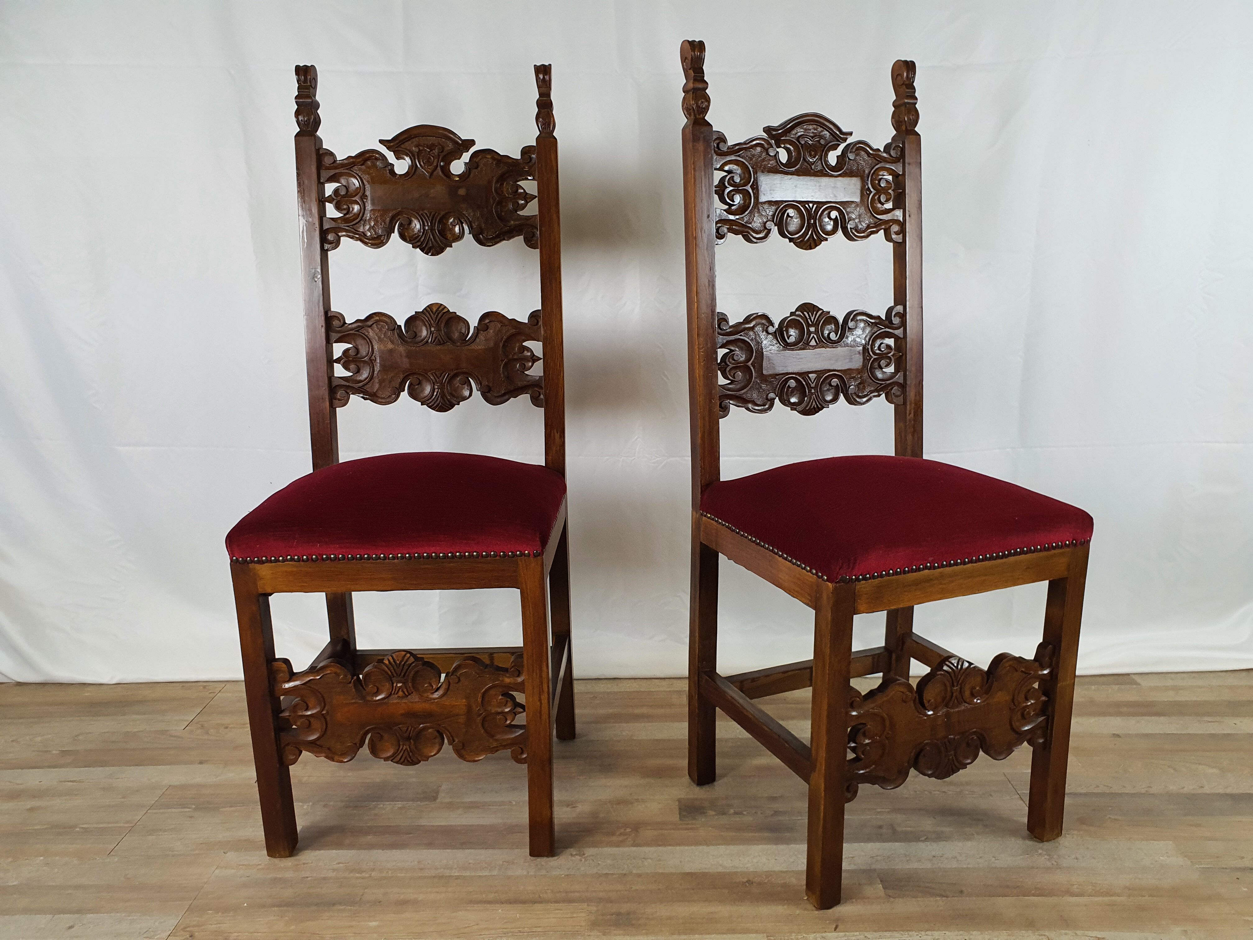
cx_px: 626
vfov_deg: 53.1
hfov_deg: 67.3
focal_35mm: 26
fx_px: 941
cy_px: 470
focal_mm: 4.3
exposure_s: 1/50
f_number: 2.4
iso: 160
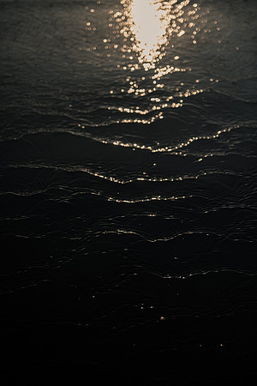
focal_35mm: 70
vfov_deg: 28.8
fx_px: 750
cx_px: 128
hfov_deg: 19.5
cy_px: 193
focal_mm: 70
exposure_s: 1/4000
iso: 125
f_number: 2.8
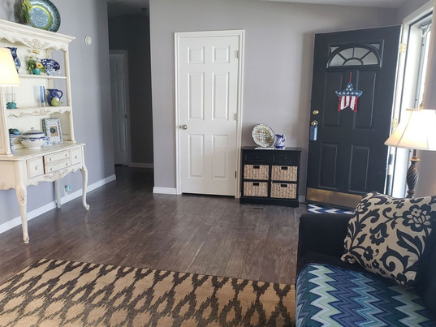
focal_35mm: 31
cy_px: 190
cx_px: 200
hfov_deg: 58.3
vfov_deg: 45.3
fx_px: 391
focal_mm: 4.3
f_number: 2.4
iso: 250
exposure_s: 1/60
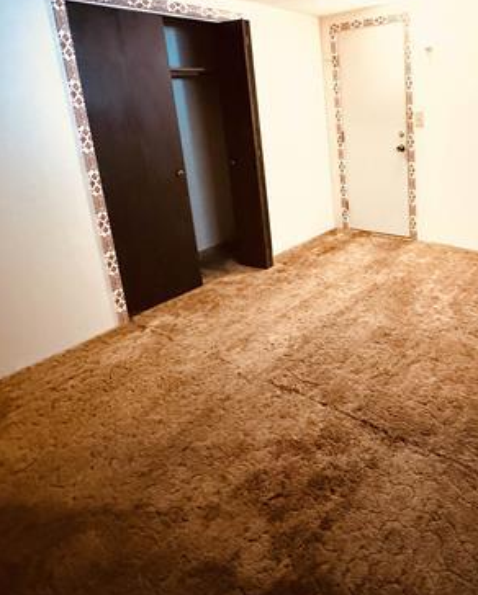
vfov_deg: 68.7
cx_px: 377
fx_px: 424
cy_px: 209
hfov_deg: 55.1
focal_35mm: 24
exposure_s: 1/40
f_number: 2.2
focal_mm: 2.22
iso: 1250
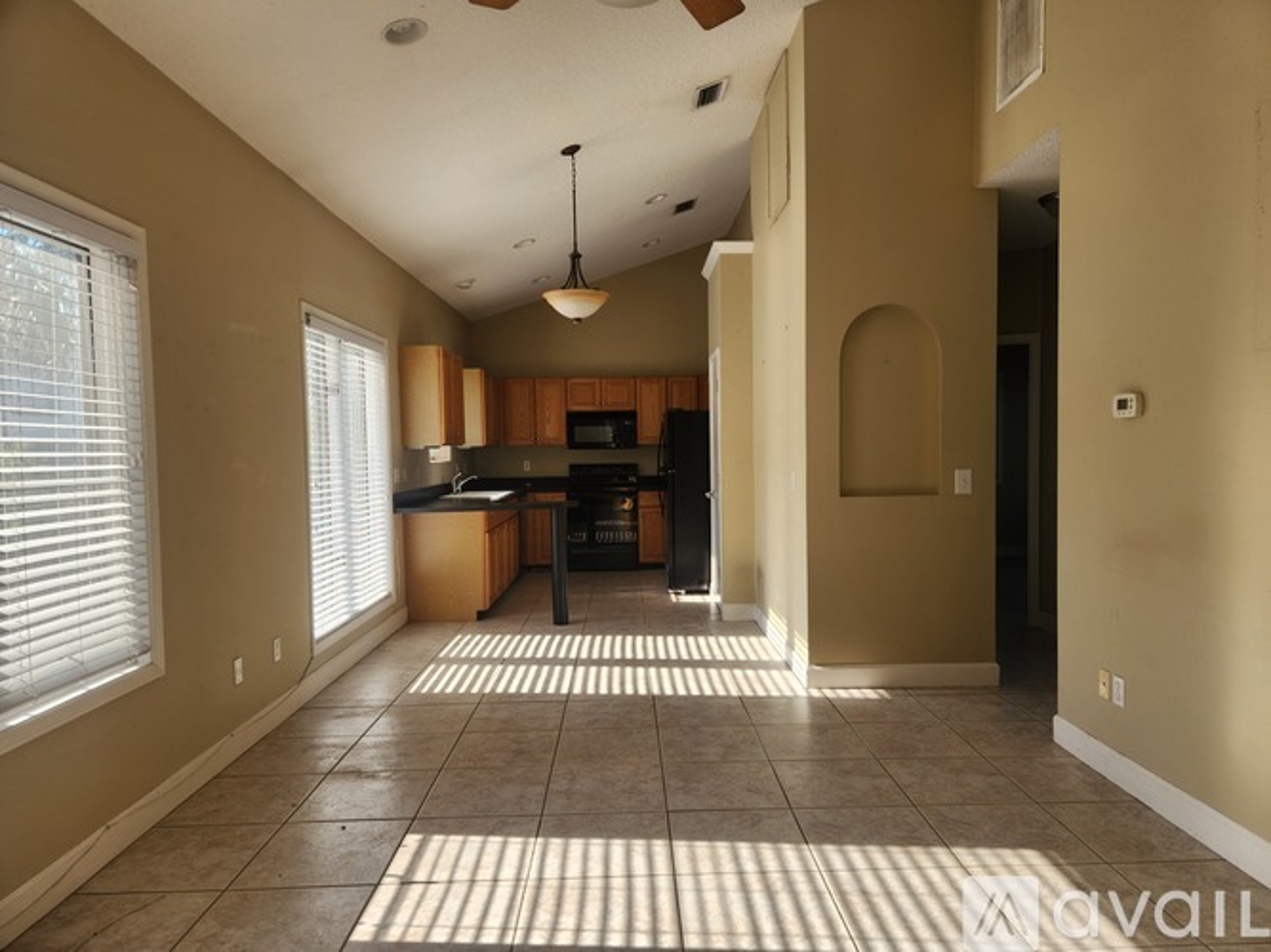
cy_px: 476
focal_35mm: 23
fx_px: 844
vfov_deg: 58.9
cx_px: 636
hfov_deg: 73.9
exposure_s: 1/234
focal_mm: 5.4
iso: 20
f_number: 1.8
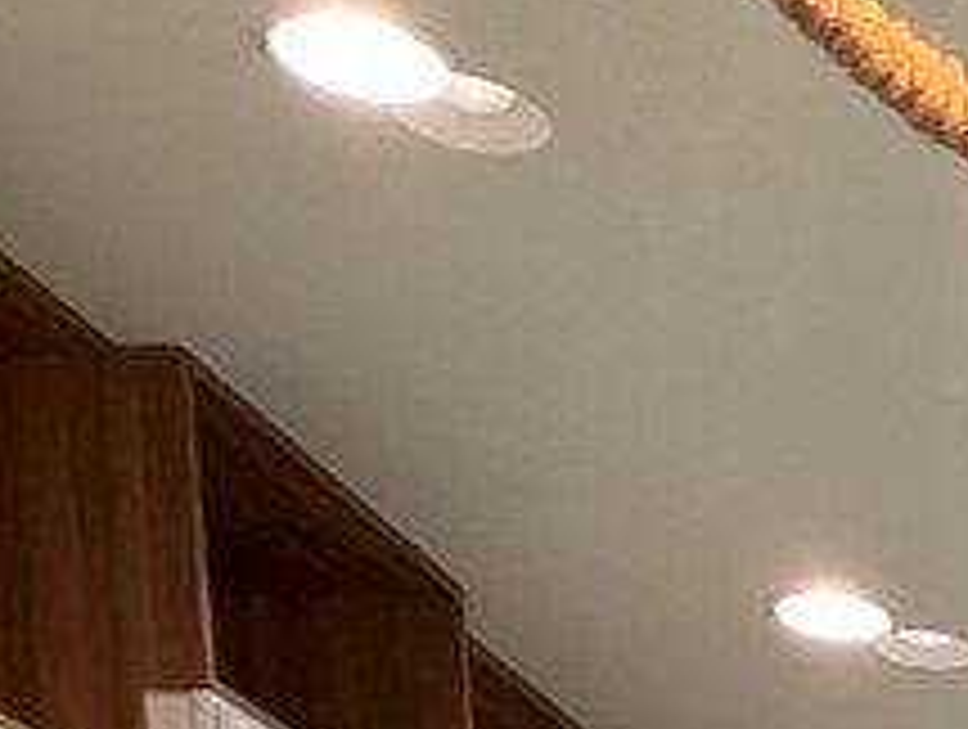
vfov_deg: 10.4
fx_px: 2913
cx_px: 1747
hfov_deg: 16.0
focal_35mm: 104
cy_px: 2169
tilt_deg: -10.1
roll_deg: +0.2
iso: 80
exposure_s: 1/30
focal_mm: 2.22
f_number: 2.2
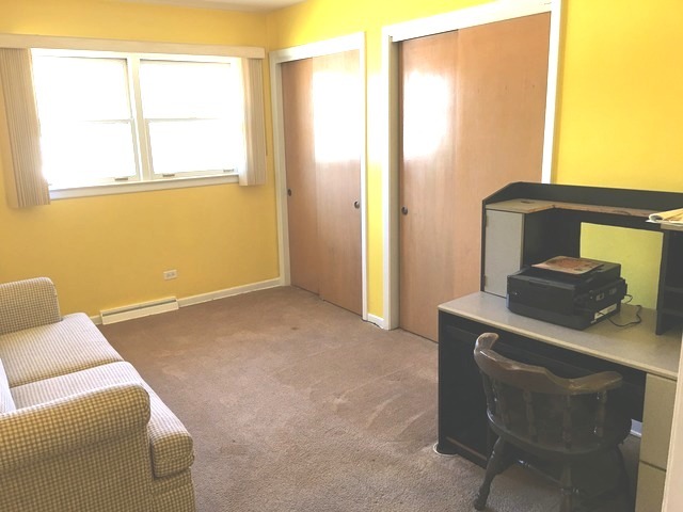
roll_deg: +1.0
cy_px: 256
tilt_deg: -12.3
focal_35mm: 29
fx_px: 572
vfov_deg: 48.2
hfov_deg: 61.7
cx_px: 342
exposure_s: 1/15
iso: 32
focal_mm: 4.15
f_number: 2.2
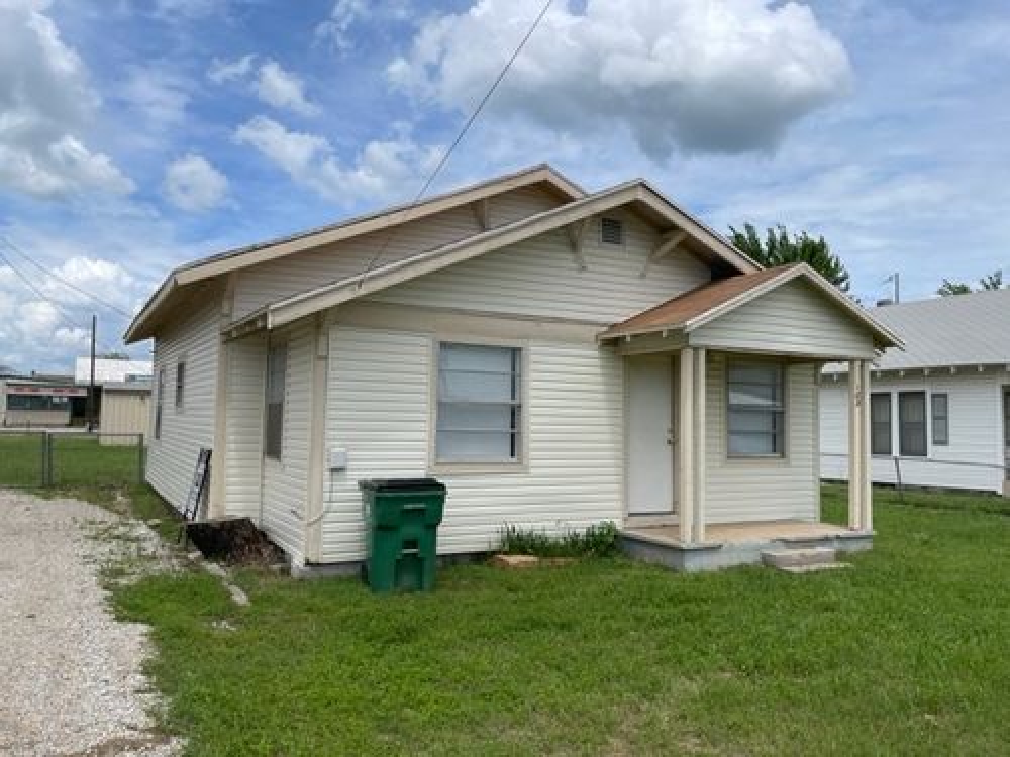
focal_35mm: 26
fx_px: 759
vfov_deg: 53.1
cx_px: 505
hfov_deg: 67.3
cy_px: 378
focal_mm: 5.1
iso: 32
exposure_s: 1/4902
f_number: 1.6
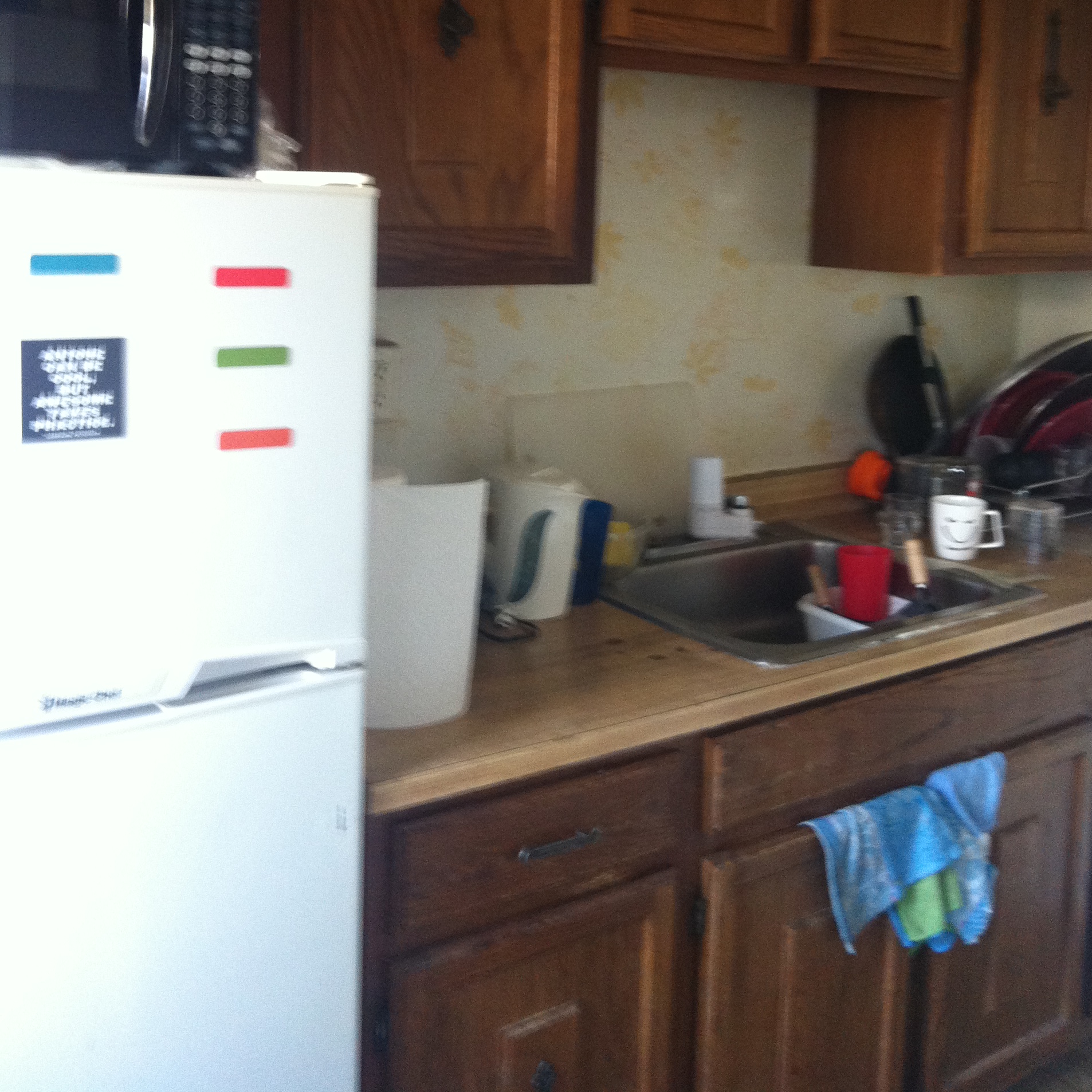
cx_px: 550
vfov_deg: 39.5
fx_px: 1499
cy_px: 351
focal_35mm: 42
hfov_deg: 40.0
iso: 200
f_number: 2.8
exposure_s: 1/15
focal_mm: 3.85
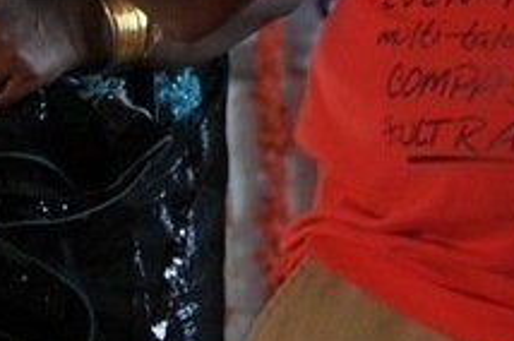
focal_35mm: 736
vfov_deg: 1.9
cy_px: -291
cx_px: 58
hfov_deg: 2.8
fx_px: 10497
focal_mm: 105
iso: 640
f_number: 5.6
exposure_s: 1/60
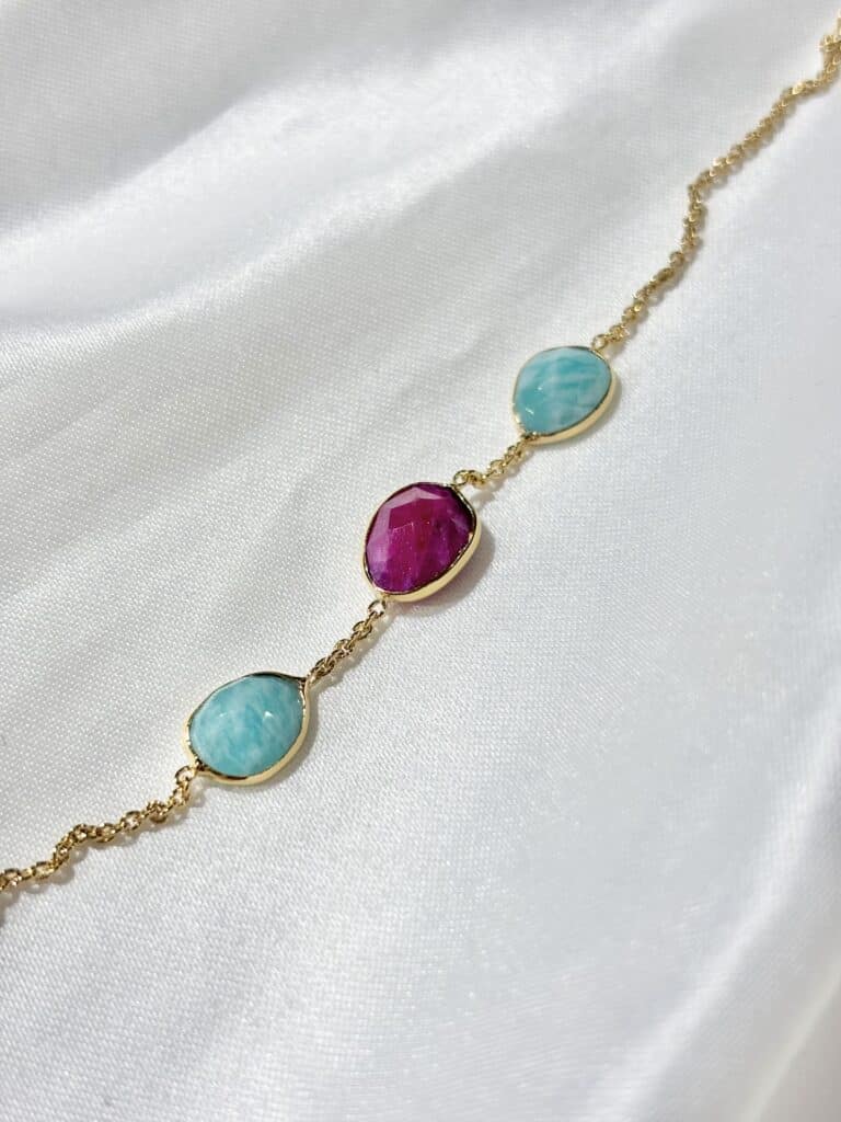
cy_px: 561
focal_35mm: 52
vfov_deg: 36.8
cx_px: 420
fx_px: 1684
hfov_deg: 28.0
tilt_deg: -54.7
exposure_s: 1/370
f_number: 1.6
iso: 32
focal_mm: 5.96
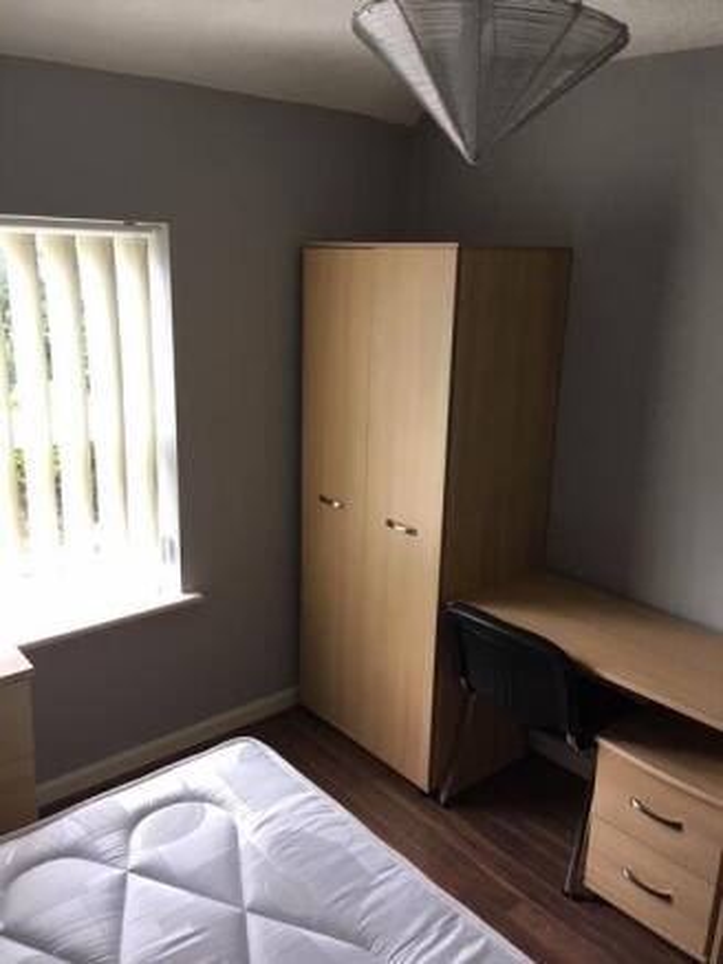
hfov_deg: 48.2
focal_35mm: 29
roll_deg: -2.0
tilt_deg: -16.6
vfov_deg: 61.6
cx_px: 362
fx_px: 807
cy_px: 482
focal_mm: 4.15
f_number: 2.2
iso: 32
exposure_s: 1/30
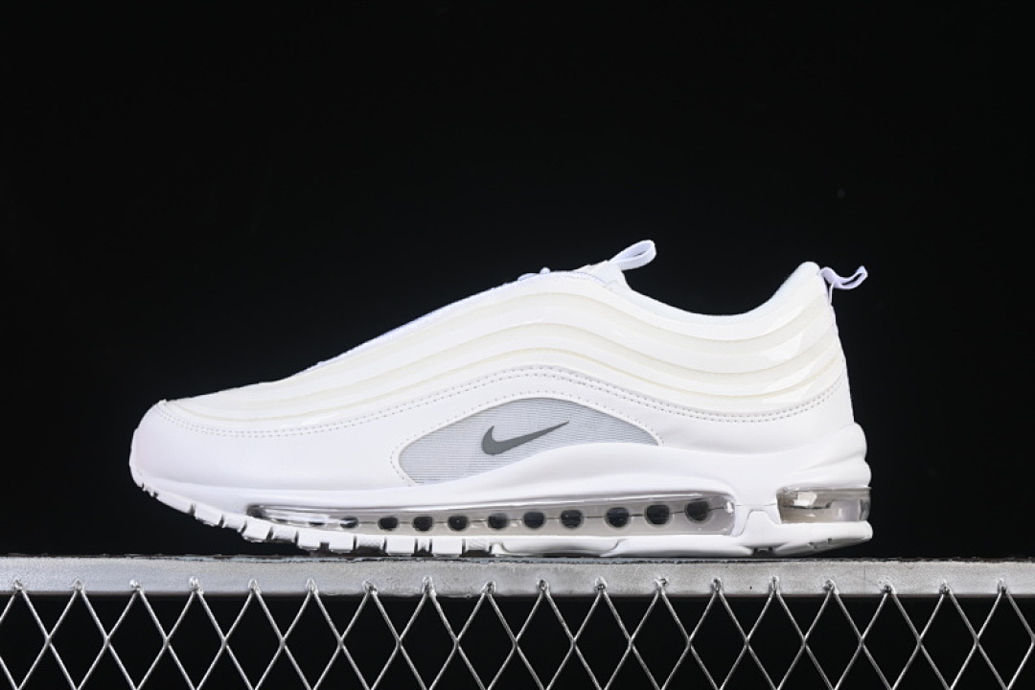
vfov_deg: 18.2
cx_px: 518
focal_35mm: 75
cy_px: 345
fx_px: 2156
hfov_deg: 27.0
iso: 160
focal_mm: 50
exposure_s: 1/100
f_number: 8
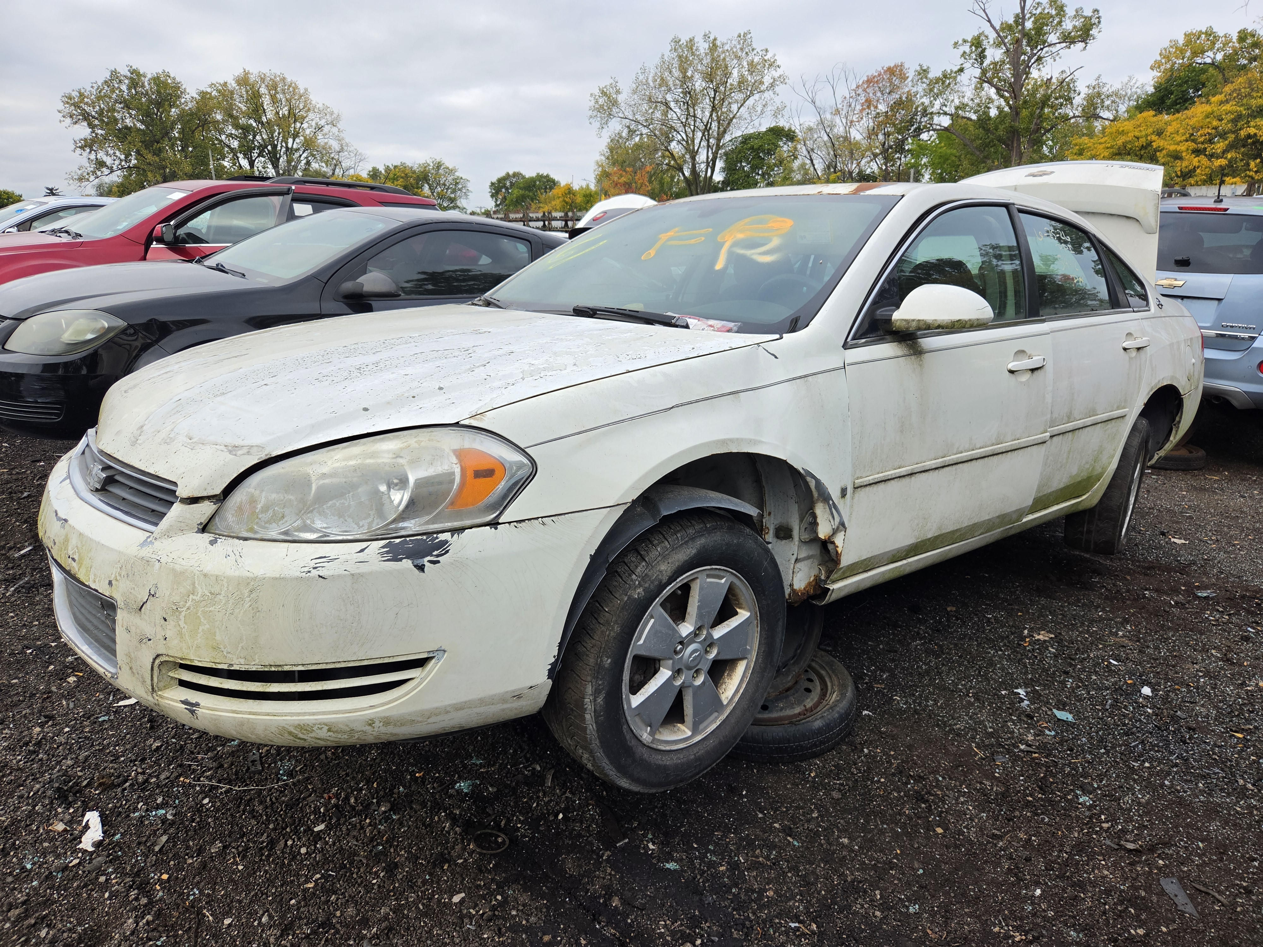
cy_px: 474
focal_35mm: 23
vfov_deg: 58.9
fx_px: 839
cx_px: 632
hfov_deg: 73.9
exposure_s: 1/734
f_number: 1.8
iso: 80
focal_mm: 5.4
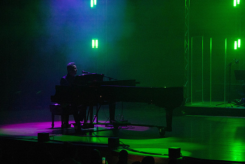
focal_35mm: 221
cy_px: 82
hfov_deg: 9.3
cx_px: 122
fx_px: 1504
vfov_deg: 6.2
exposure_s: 1/320
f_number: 10
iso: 16000
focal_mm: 221
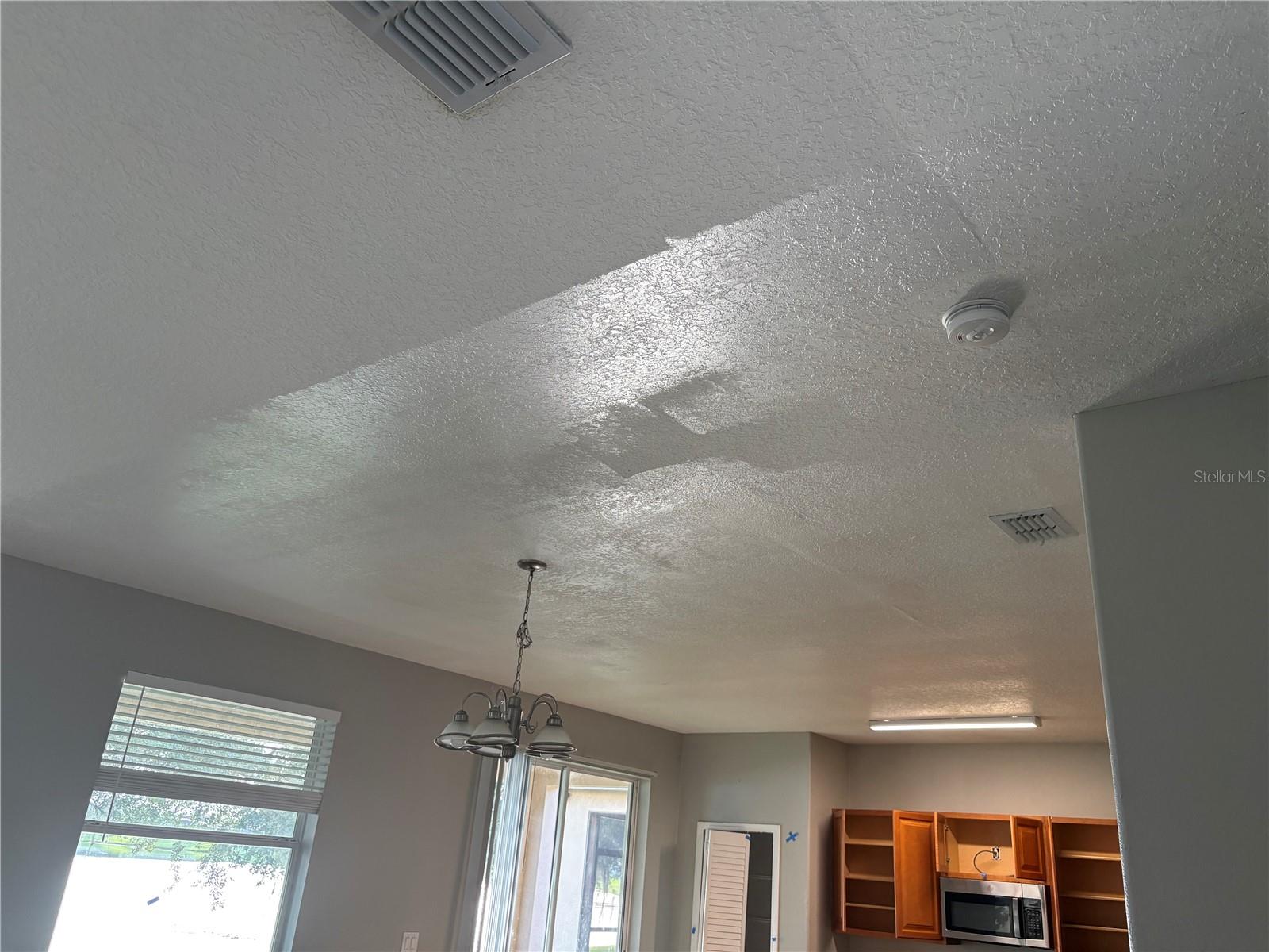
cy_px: 476
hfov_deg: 67.3
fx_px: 953
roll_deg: -4.7
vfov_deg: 53.1
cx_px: 634
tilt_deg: +22.1
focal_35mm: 26
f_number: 1.6
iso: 160
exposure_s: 1/120
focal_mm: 5.96
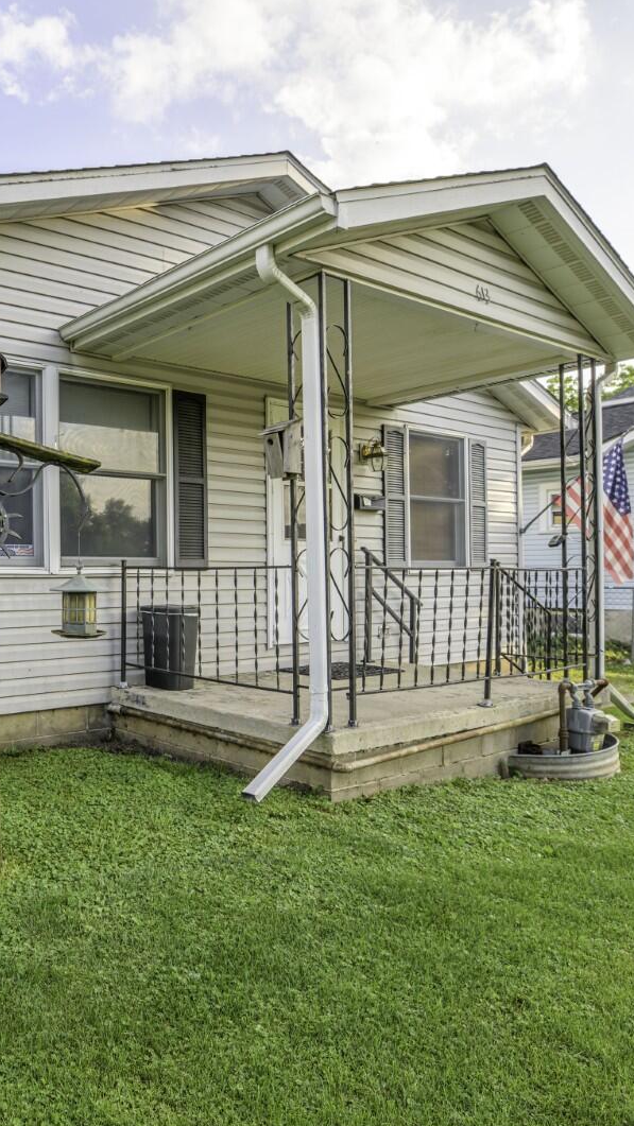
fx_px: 717
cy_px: 570
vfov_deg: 76.3
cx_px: 11
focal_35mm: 24
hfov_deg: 41.8
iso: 64
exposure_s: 1/50
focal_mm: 15
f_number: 8
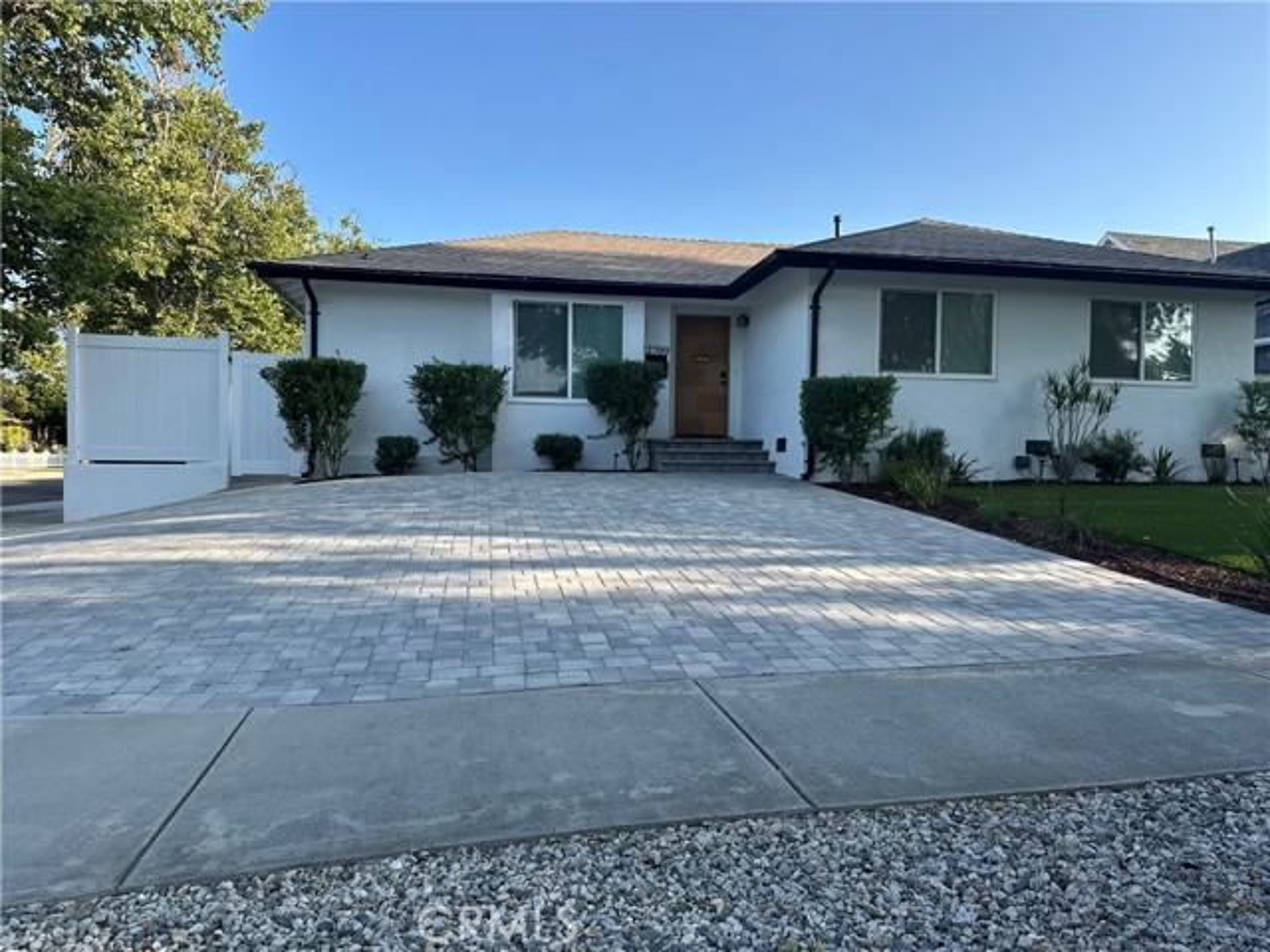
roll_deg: -0.1
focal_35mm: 24
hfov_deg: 71.6
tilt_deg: -1.1
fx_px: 881
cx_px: 635
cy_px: 476
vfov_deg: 56.8
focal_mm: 6.86
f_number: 1.78
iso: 80
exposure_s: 1/1321
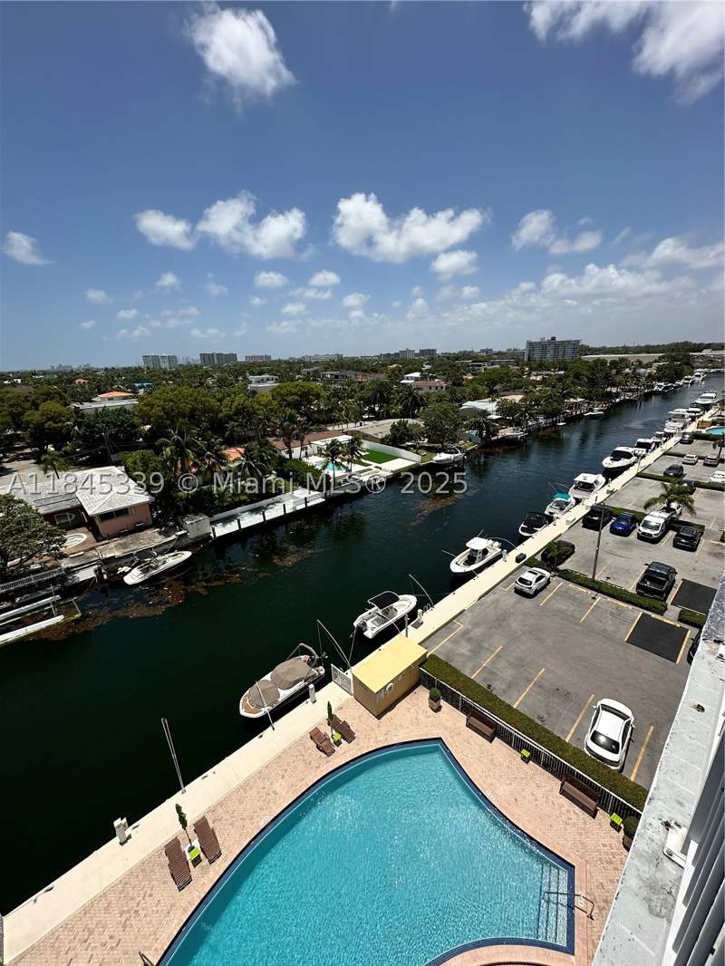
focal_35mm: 14
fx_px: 391
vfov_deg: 102.1
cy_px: 483
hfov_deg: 85.7
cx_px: 362
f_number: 2.2
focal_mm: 2.22
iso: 50
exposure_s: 1/2817
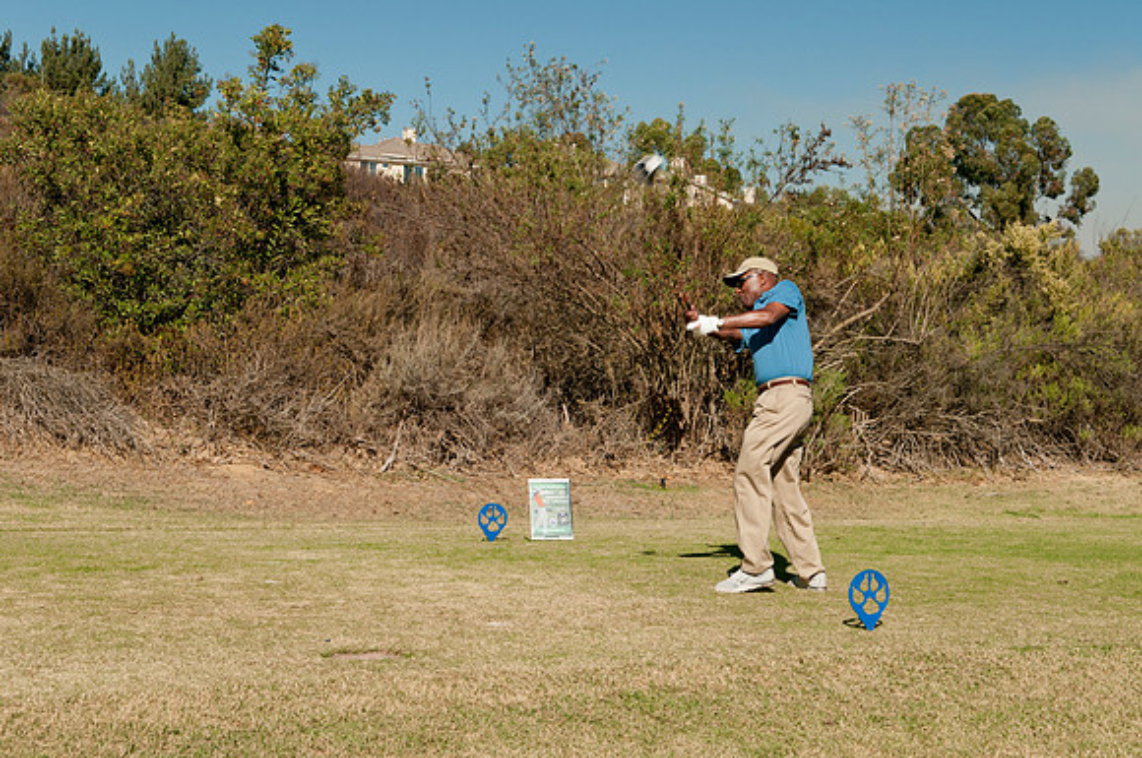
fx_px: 1663
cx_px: 571
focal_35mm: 52
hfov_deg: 37.9
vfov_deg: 25.7
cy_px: 379
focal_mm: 35
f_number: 8
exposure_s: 1/250
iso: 200
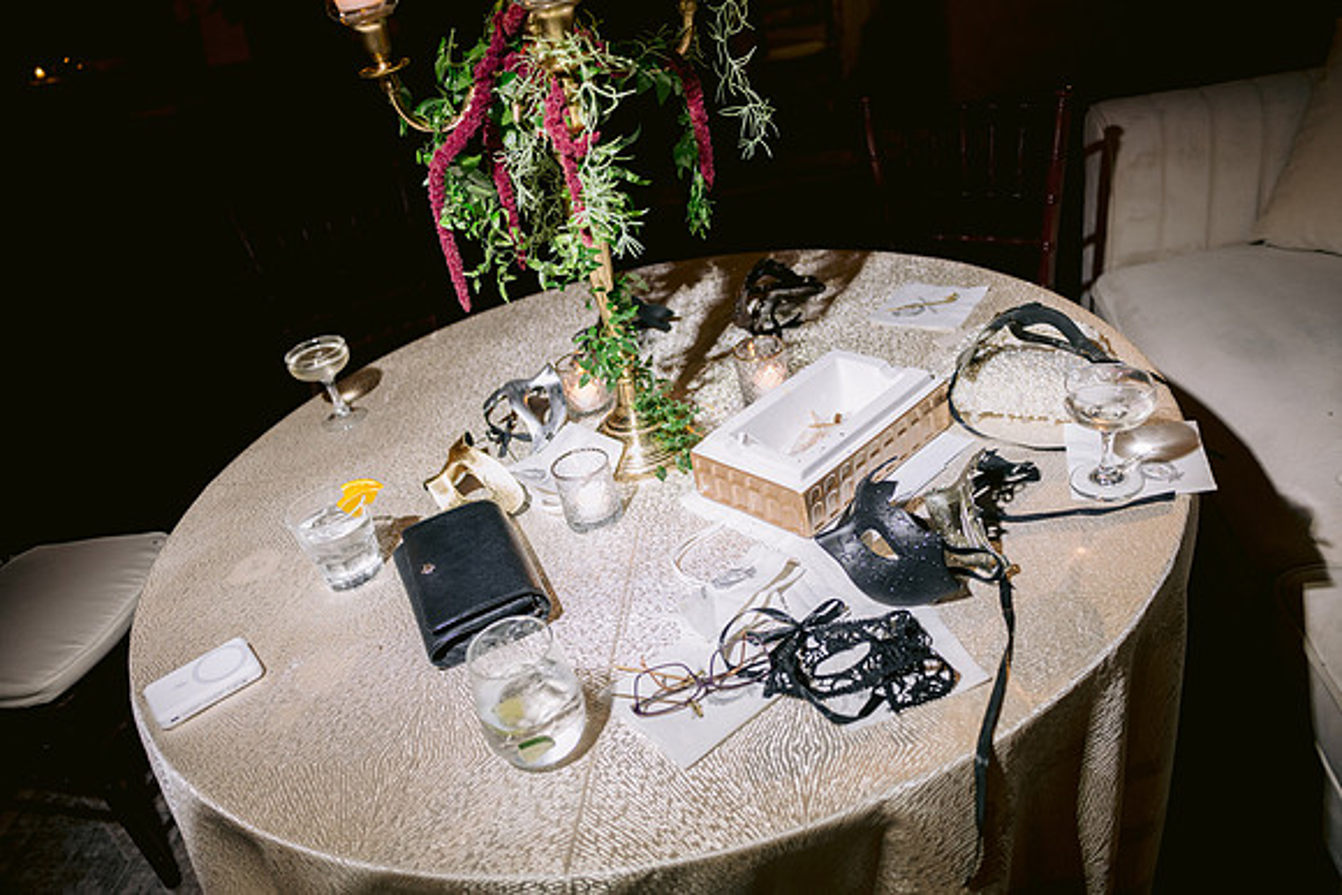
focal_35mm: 28
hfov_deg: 65.5
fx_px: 1044
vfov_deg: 46.4
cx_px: 671
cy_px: 448
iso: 800
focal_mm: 28
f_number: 2.8
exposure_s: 1/80
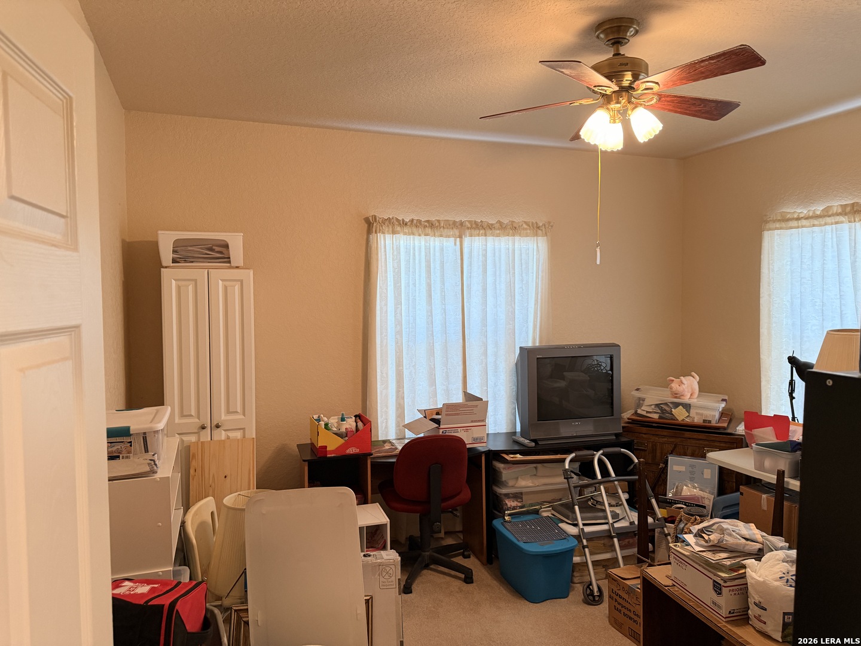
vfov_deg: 56.8
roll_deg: +0.6
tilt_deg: -2.4
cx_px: 430
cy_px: 323
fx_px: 597
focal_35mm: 24
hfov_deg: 71.6
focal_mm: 6.76
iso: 320
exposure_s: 1/60
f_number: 1.78
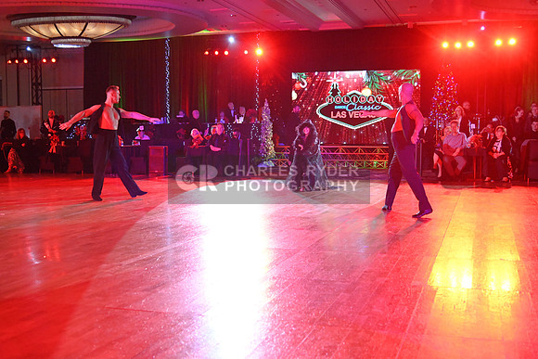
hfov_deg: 44.5
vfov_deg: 30.5
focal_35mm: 44
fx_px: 658
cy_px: 180
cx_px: 269
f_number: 5
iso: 5000
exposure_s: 1/400
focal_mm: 44
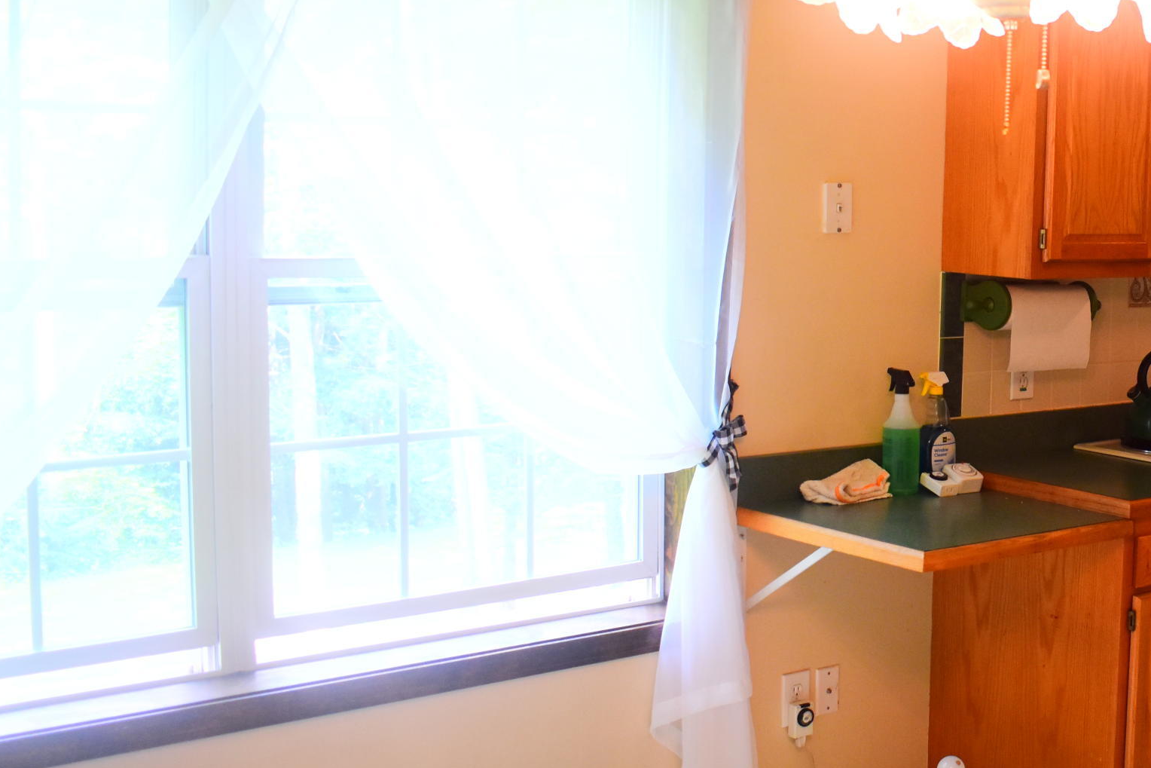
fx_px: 1695
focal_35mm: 53
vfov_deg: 25.5
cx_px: 1075
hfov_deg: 35.0
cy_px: 372
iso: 800
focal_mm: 18
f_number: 3.5
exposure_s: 1/60
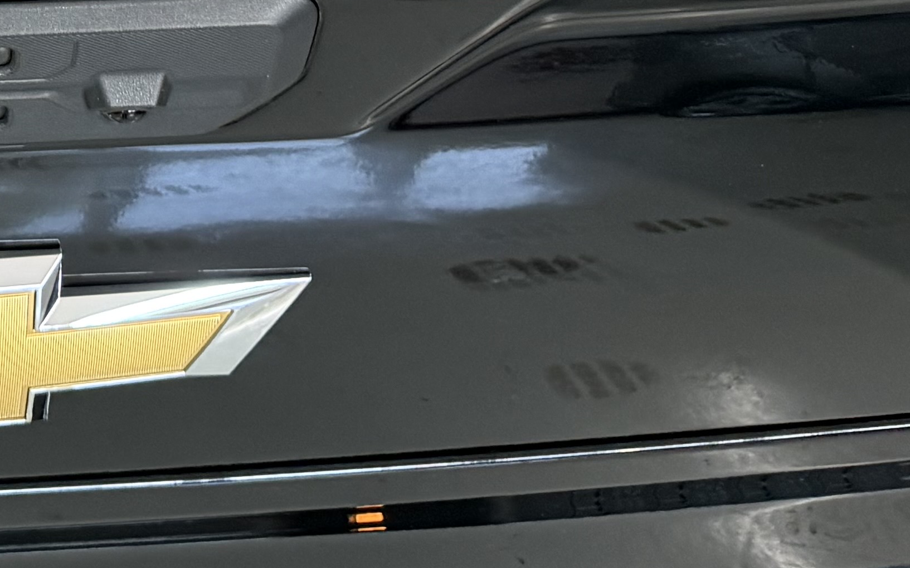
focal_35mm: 89
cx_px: -241
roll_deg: +0.3
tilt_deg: -29.4
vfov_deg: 12.9
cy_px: -545
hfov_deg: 21.3
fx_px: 2207
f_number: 1.78
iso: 250
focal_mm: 6.76
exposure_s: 1/60
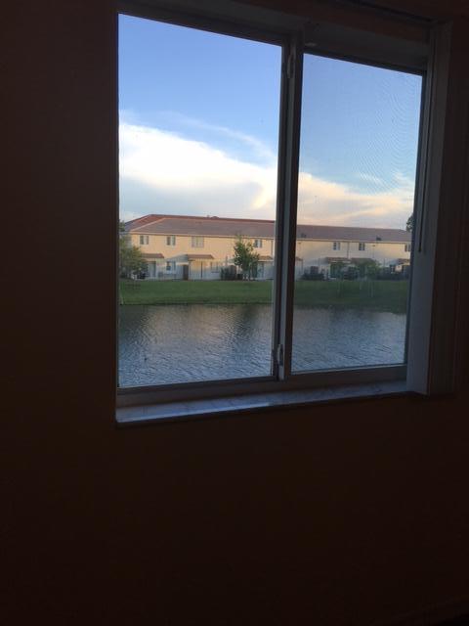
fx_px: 524
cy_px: 313
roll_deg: -1.1
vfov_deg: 61.7
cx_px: 234
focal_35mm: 29
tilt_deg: -4.6
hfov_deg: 48.2
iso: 25
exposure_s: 1/234
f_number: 2.2
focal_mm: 4.15
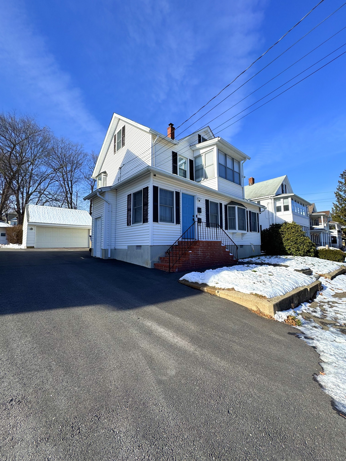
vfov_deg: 102.1
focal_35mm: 14
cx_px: 173
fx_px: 187
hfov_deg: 85.7
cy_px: 230
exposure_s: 1/1126
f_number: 2.2
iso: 50
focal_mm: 2.22
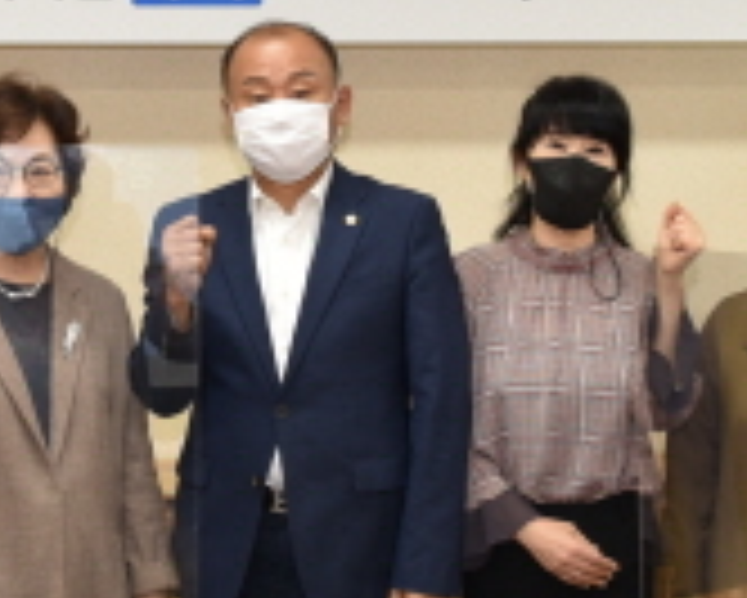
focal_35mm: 107
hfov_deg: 17.8
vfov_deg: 14.2
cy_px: 27
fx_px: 2367
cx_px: 153
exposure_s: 1/80
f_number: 4.5
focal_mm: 27
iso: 800
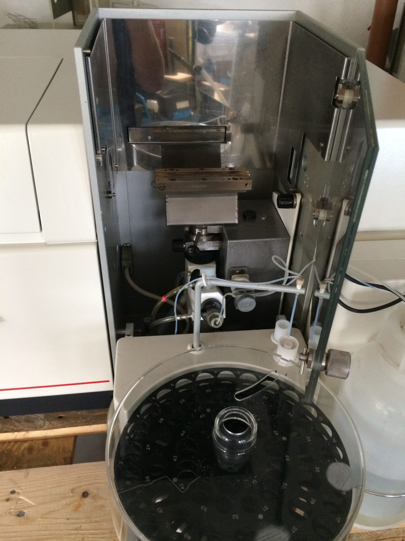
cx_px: 202
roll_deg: +0.4
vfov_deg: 61.7
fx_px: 452
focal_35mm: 29
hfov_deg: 48.2
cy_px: 270
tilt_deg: -36.7
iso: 250
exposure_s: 1/33
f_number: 2.2
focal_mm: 4.15
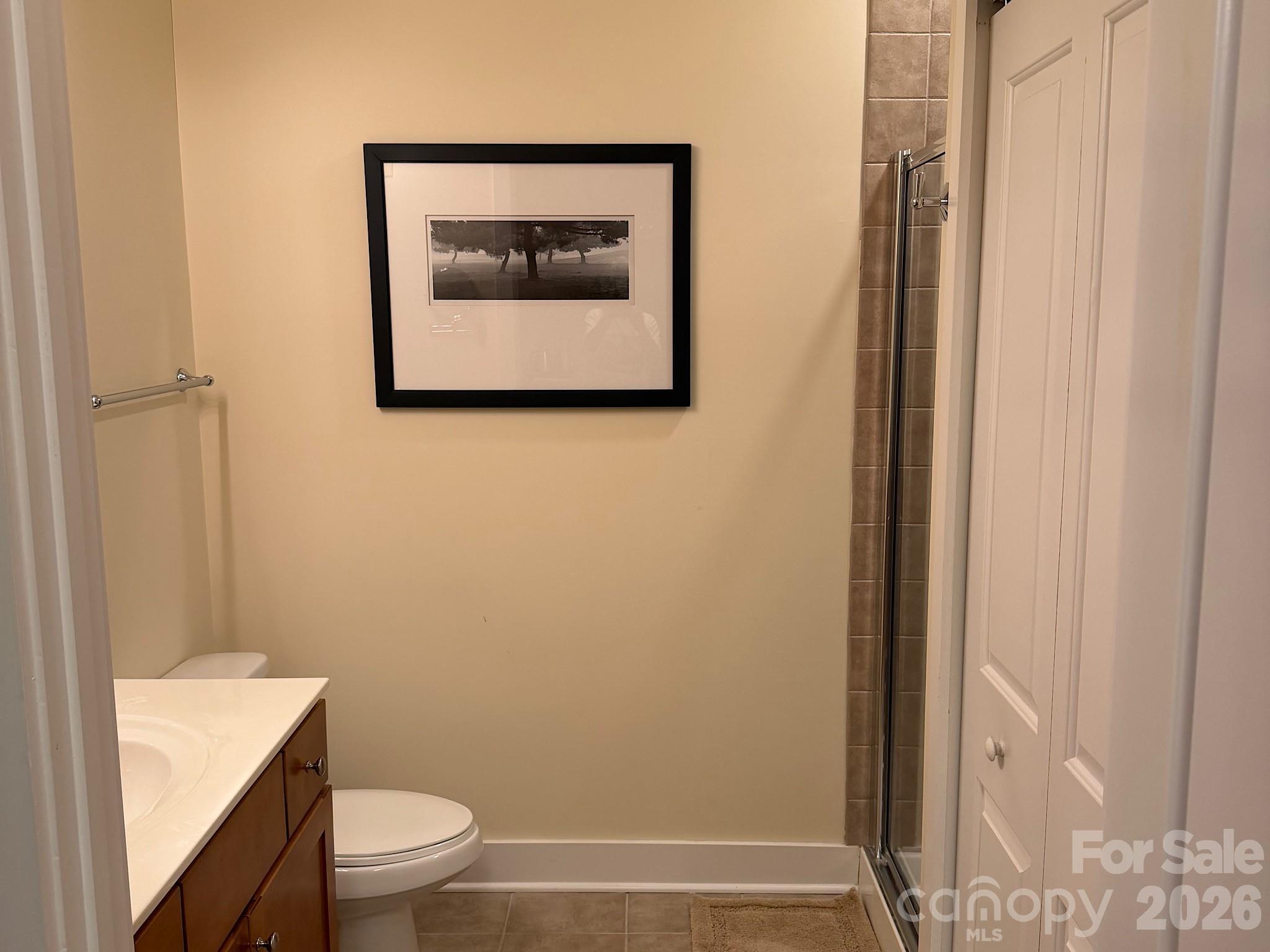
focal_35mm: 24
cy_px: 476
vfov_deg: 56.8
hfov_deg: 71.6
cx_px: 635
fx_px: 881
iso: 160
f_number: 1.78
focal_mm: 6.76
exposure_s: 1/120
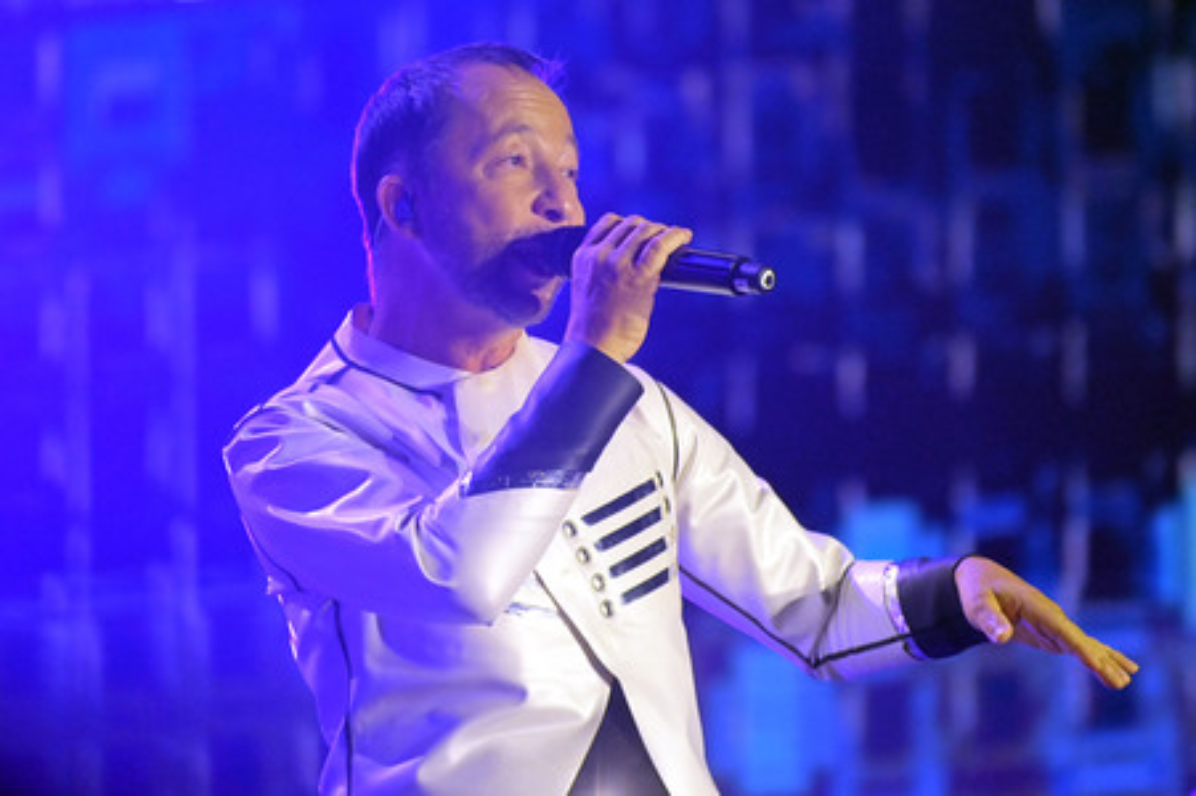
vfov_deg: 2.7
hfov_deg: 4.1
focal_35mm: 500
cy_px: 398
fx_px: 16598
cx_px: 598
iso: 12800
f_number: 5.6
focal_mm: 500
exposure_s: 1/800
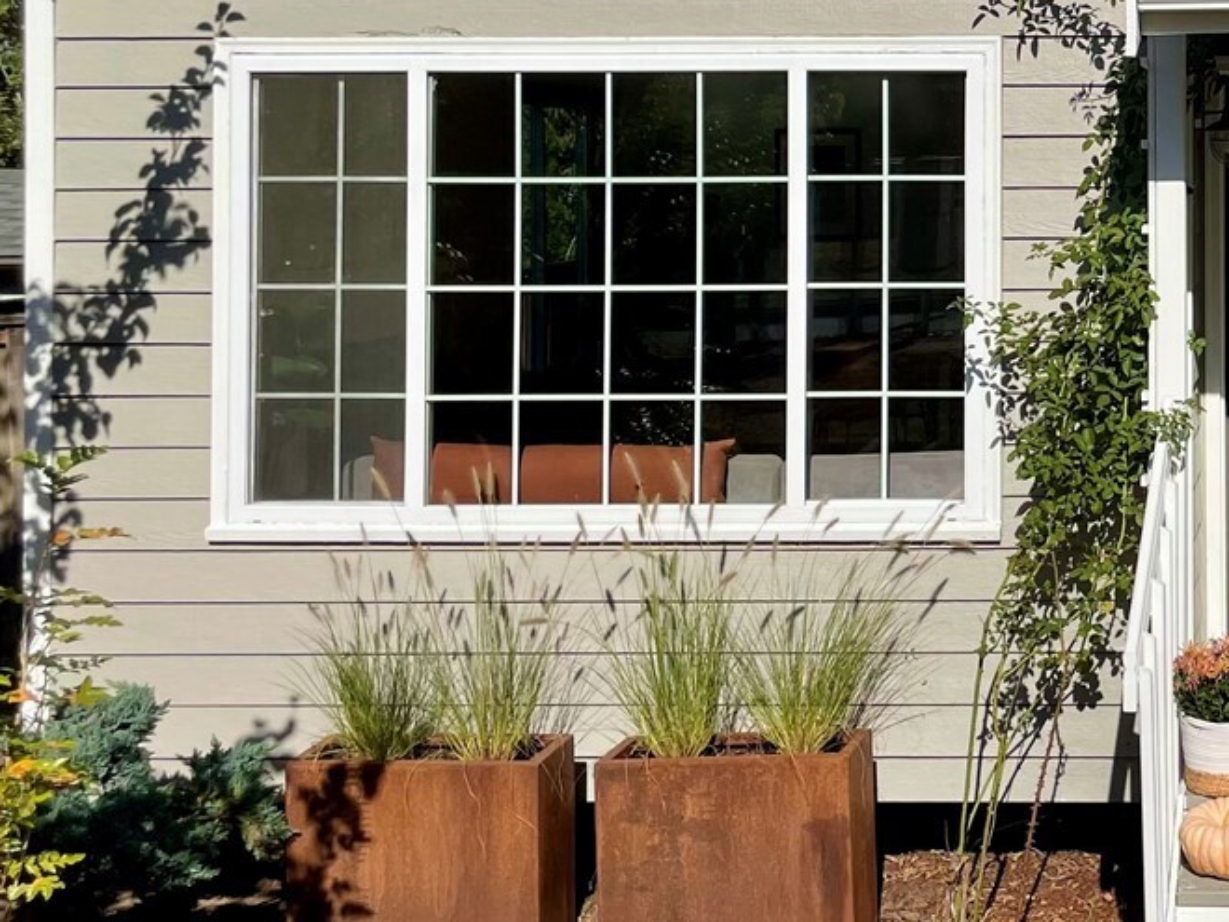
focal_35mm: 63
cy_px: 147
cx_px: 1263
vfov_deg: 22.9
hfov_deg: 28.6
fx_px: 2237
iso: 32
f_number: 1.6
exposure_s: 1/7299
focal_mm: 4.2
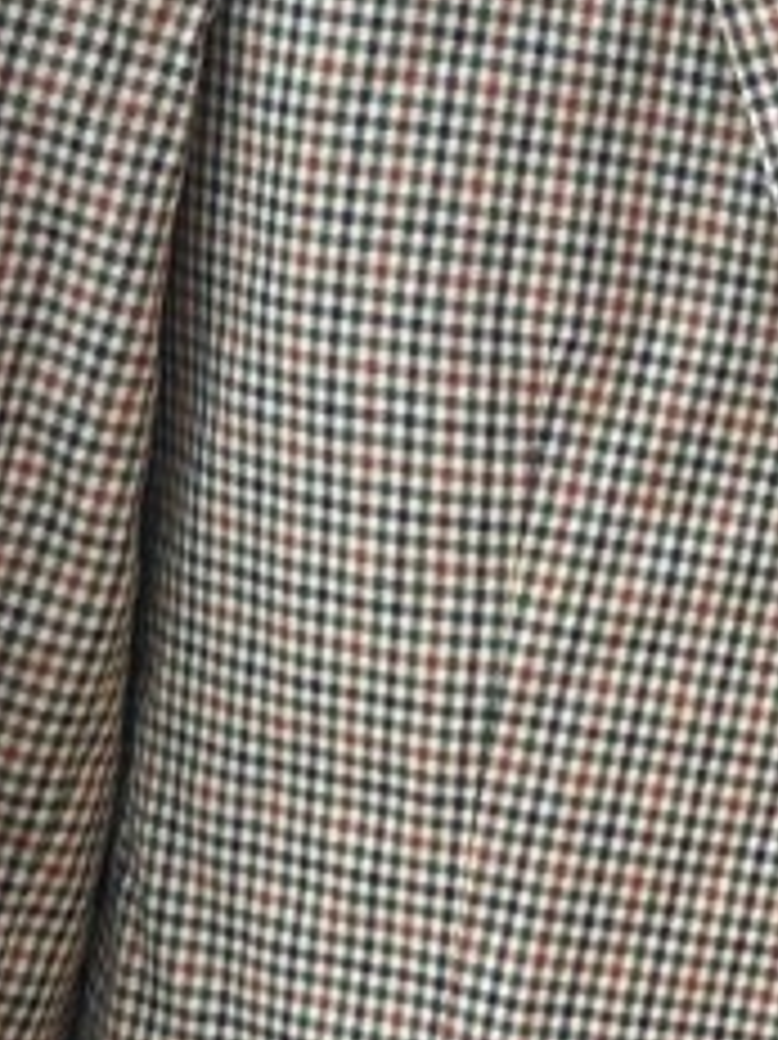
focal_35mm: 104
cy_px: 261
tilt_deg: -11.1
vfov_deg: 18.8
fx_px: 3119
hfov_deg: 13.6
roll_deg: +0.0
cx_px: 1043
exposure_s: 1/496
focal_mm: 6.86
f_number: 1.78
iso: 80
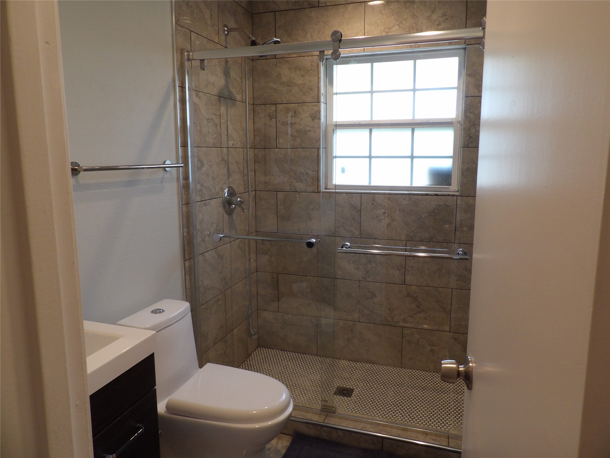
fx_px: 423
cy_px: 229
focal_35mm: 24
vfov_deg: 56.8
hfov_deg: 71.6
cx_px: 305
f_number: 3.2
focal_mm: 4.3
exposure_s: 1/33
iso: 142
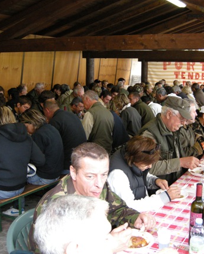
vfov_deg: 40.3
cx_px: 144
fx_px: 347
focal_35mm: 46
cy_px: 127
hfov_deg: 32.4
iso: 288
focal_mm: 7.5
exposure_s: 1/60
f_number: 2.7
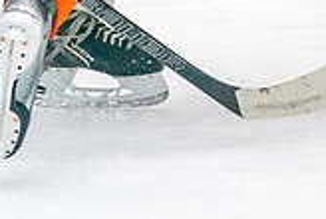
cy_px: -162
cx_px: 429
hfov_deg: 4.8
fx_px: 3874
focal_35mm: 427
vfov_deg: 3.2
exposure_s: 1/1250
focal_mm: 121
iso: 3200
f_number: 2.8
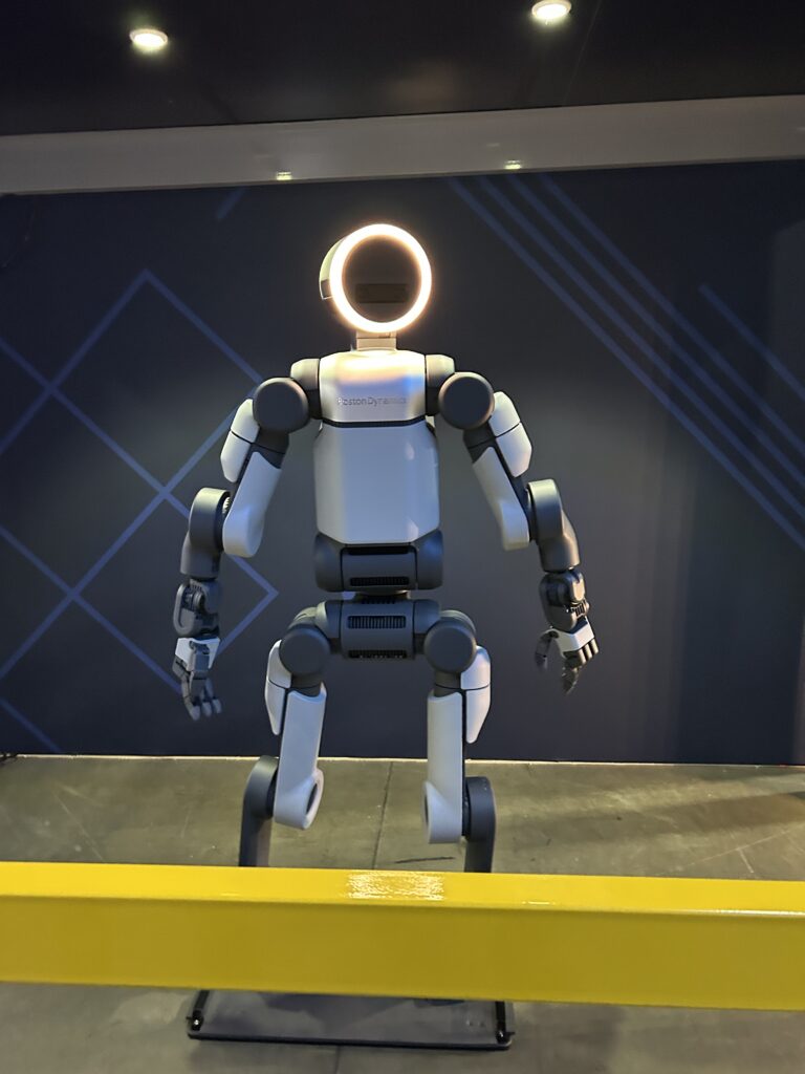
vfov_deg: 67.3
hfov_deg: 53.1
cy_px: 537
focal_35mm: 26
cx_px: 402
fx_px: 806
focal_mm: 5.7
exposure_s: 1/36
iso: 640
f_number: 1.5
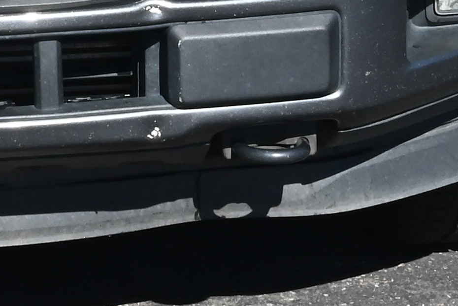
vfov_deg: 6.9
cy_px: -257
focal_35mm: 194
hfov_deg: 10.5
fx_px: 2469
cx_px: -12
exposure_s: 1/200
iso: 800
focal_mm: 30
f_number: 22
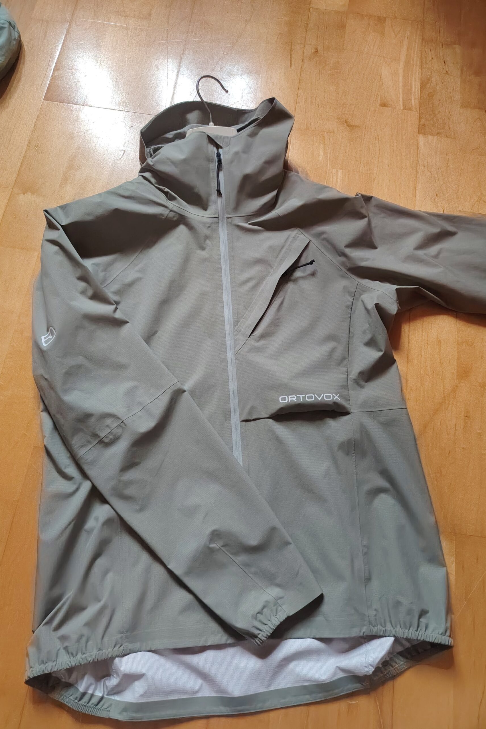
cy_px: 364
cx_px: 255
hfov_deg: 51.3
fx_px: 506
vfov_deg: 71.5
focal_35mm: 25
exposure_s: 1/400
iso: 4891
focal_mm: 5.25
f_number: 1.75
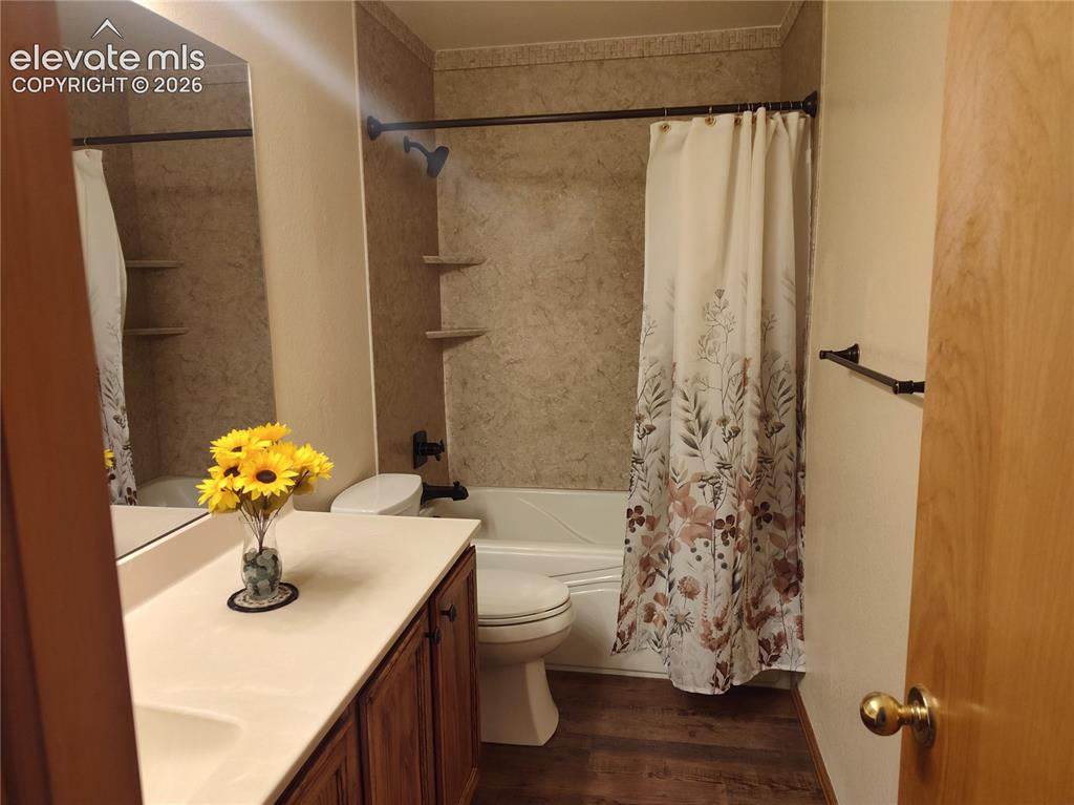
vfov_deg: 58.8
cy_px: 402
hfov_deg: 74.0
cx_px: 537
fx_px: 713
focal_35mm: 23
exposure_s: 1/120
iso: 519
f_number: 1.8
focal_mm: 5.56
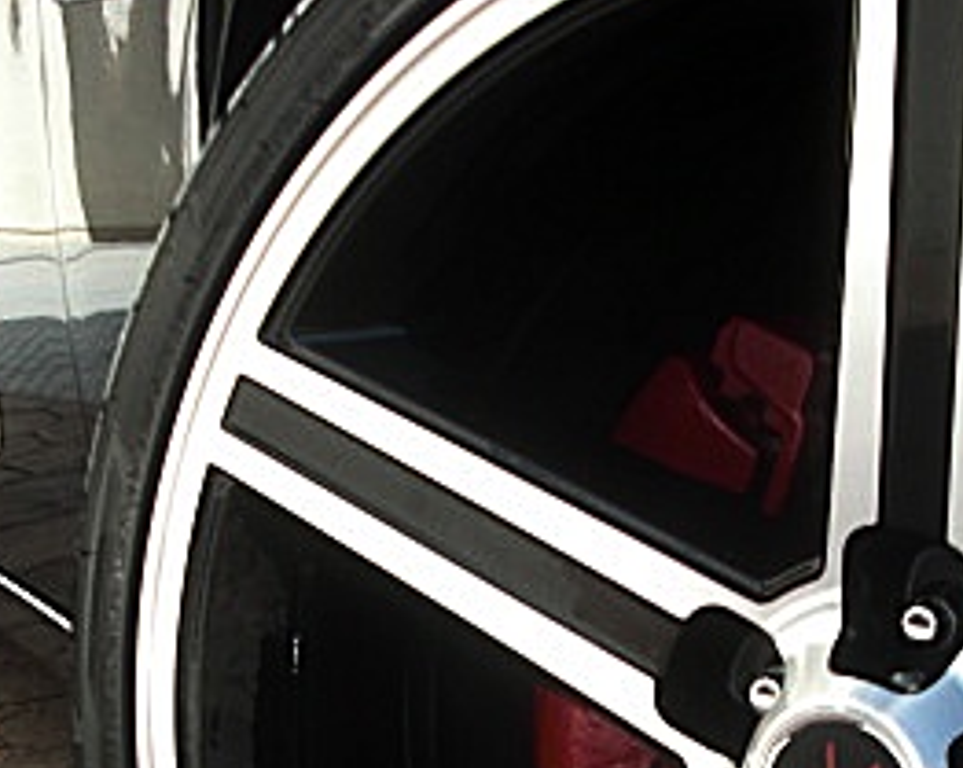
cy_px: 786
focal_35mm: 86
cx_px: 592
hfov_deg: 22.2
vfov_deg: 17.4
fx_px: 2448
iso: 50
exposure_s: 1/160
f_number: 2.8
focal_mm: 6.3
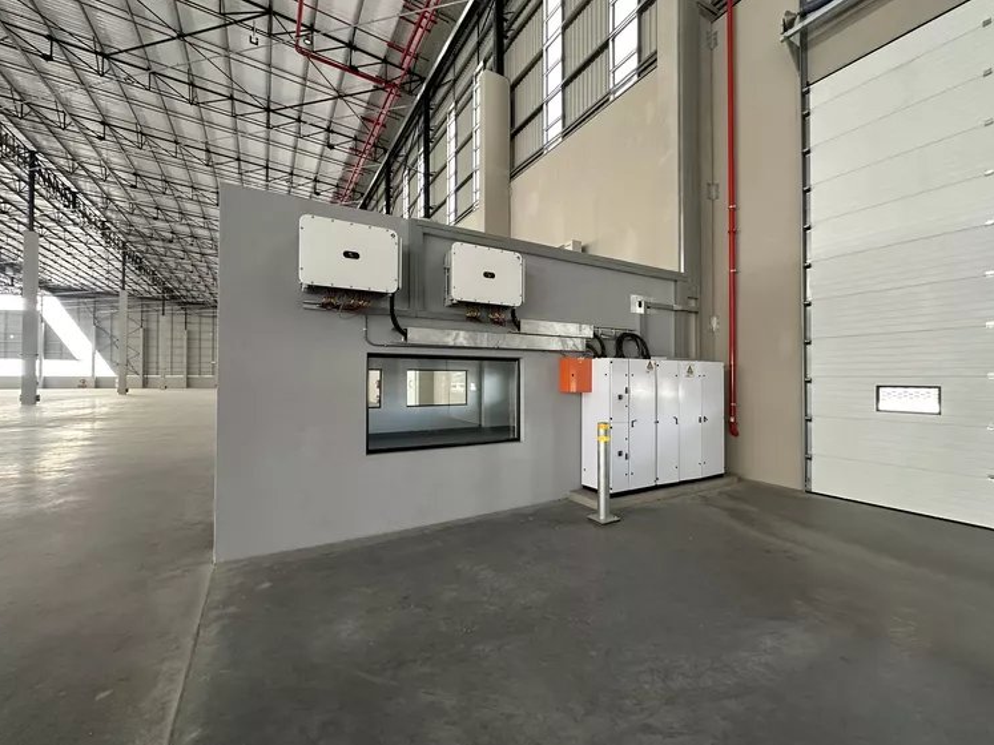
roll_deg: -0.9
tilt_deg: +0.5
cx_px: 528
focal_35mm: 15
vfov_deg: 81.7
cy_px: 376
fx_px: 431
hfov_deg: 98.1
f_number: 2.2
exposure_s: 1/99
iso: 160
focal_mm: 2.22
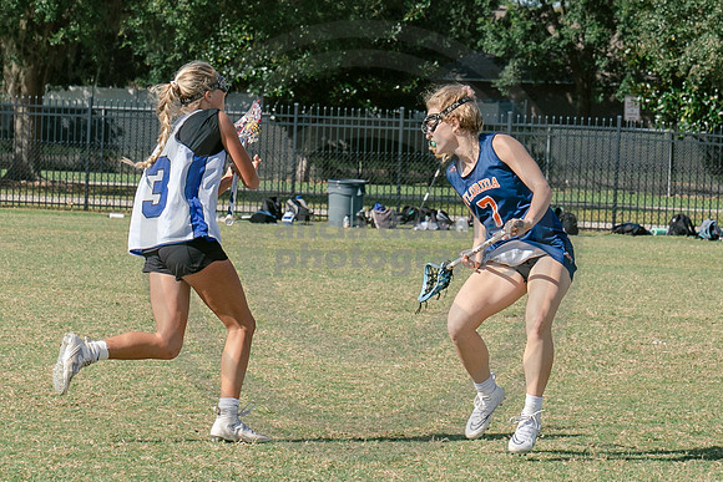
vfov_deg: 6.2
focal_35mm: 222
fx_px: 4458
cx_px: 402
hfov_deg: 9.3
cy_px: 247
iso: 250
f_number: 5.6
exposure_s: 1/1000
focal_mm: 70
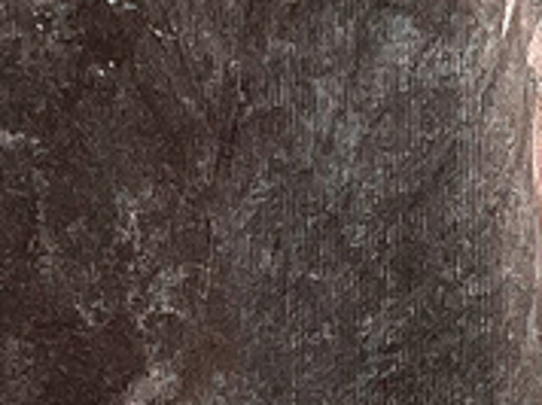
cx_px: 353
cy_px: 856
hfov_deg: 7.6
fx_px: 4081
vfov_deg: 5.5
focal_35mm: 261
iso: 40
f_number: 1.8
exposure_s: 1/120
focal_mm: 3
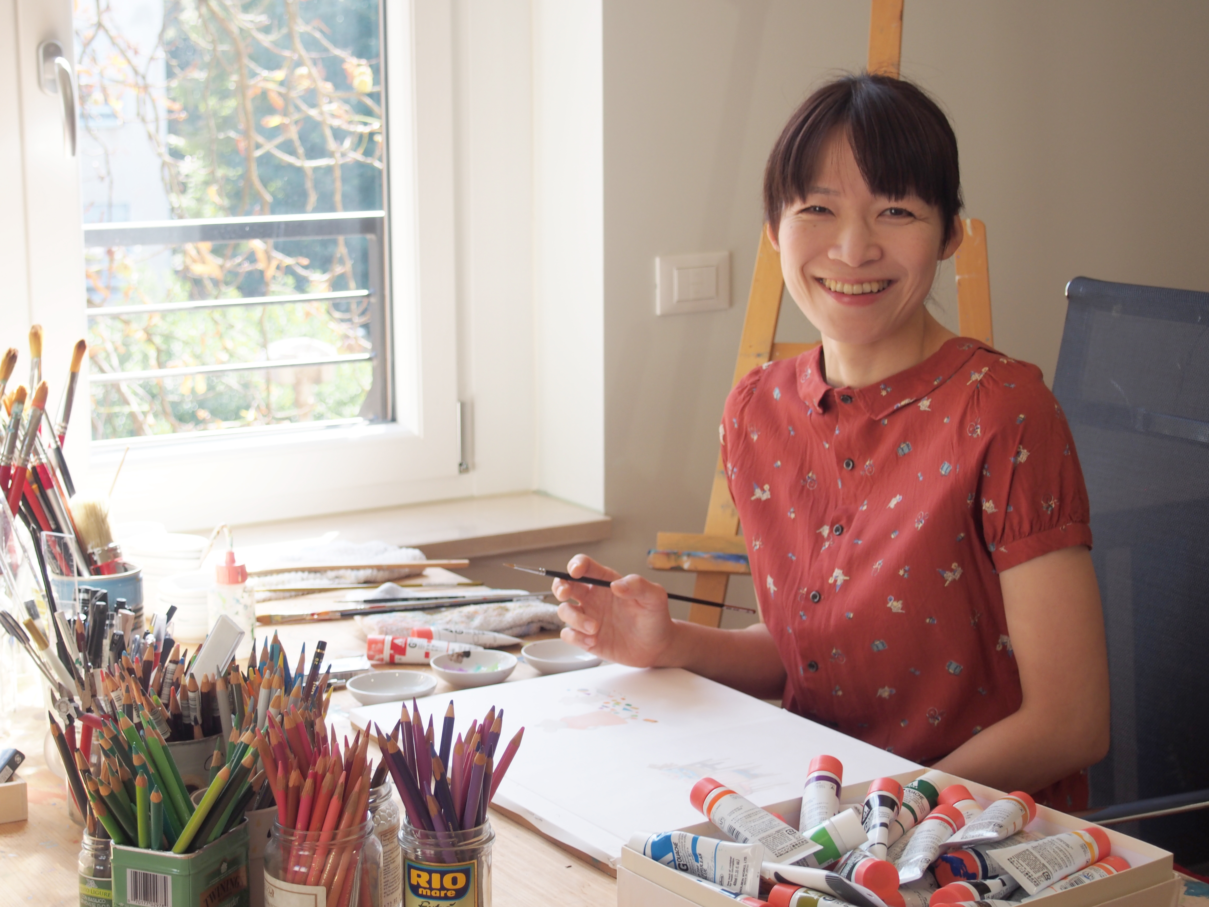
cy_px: 454
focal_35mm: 62
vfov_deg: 23.7
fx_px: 2165
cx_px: 604
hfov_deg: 31.2
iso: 200
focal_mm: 31
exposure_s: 1/80
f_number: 4.9
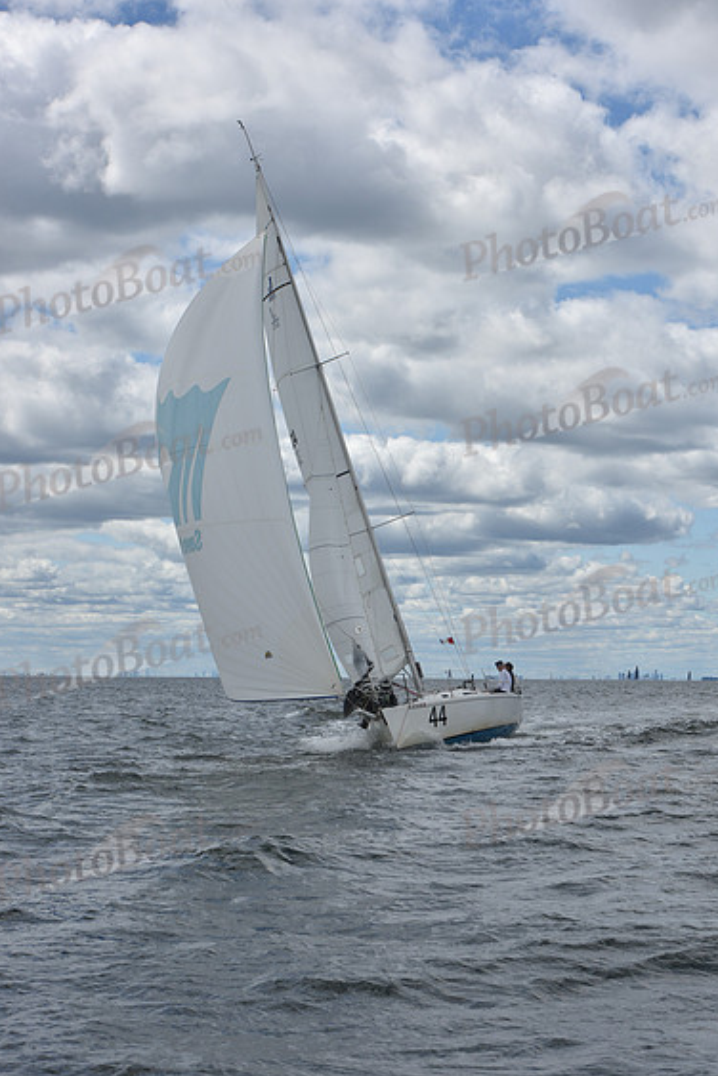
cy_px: 534
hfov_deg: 18.9
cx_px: 362
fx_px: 2154
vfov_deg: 28.1
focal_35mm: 72
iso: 250
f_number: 11
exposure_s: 1/800
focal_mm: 70
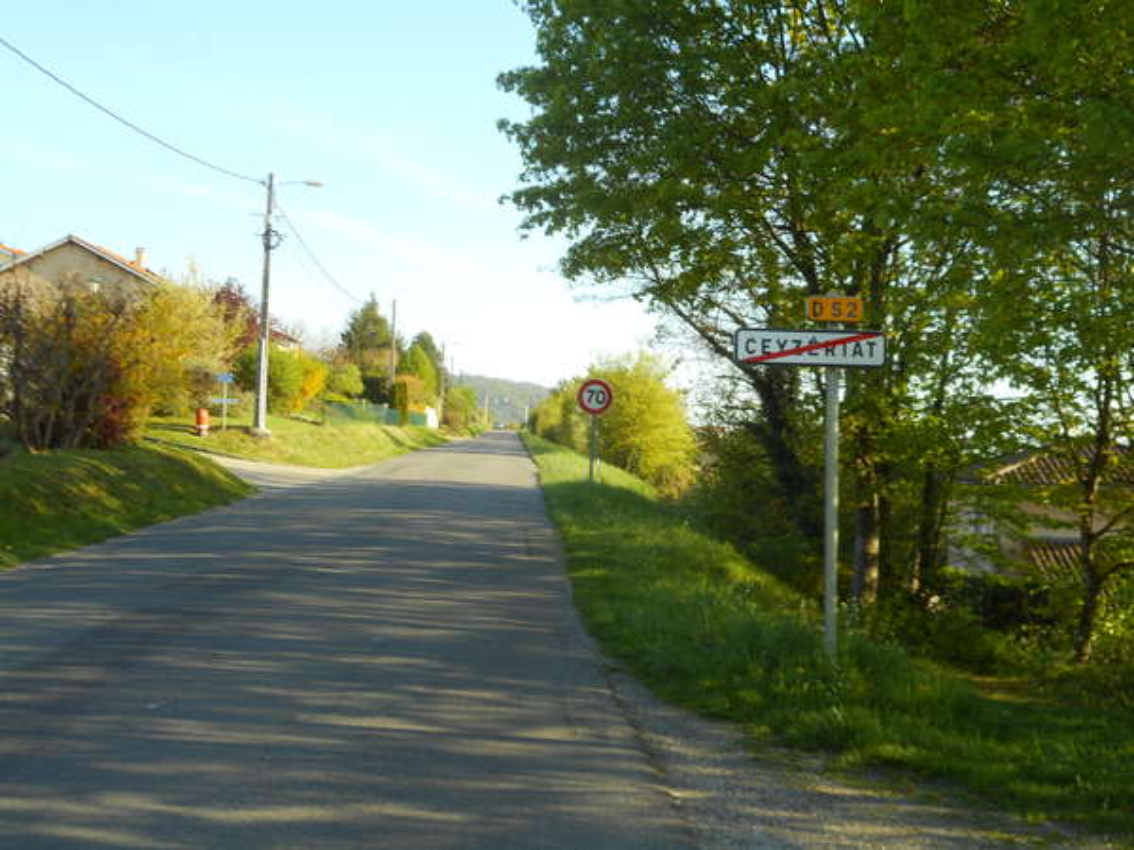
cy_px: 425
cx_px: 567
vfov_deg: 32.9
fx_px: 1441
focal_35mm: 44
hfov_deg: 42.9
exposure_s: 1/125
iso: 80
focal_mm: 7.9
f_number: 4.7
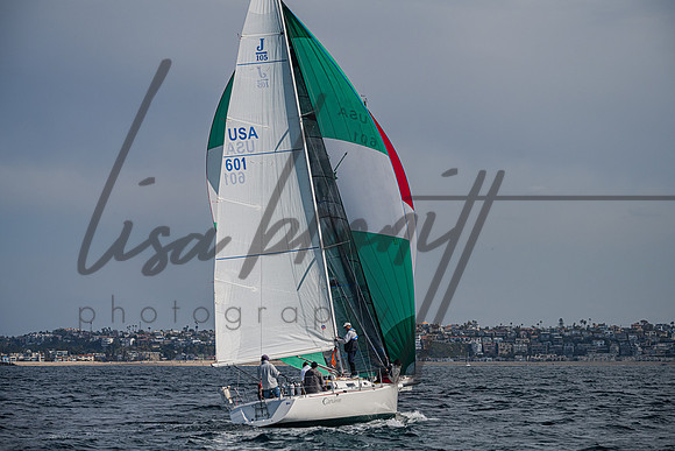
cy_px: 226
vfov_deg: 8.8
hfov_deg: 13.1
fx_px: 2936
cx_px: 338
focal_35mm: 157
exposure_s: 1/5000
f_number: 6.3
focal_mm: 155
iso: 320
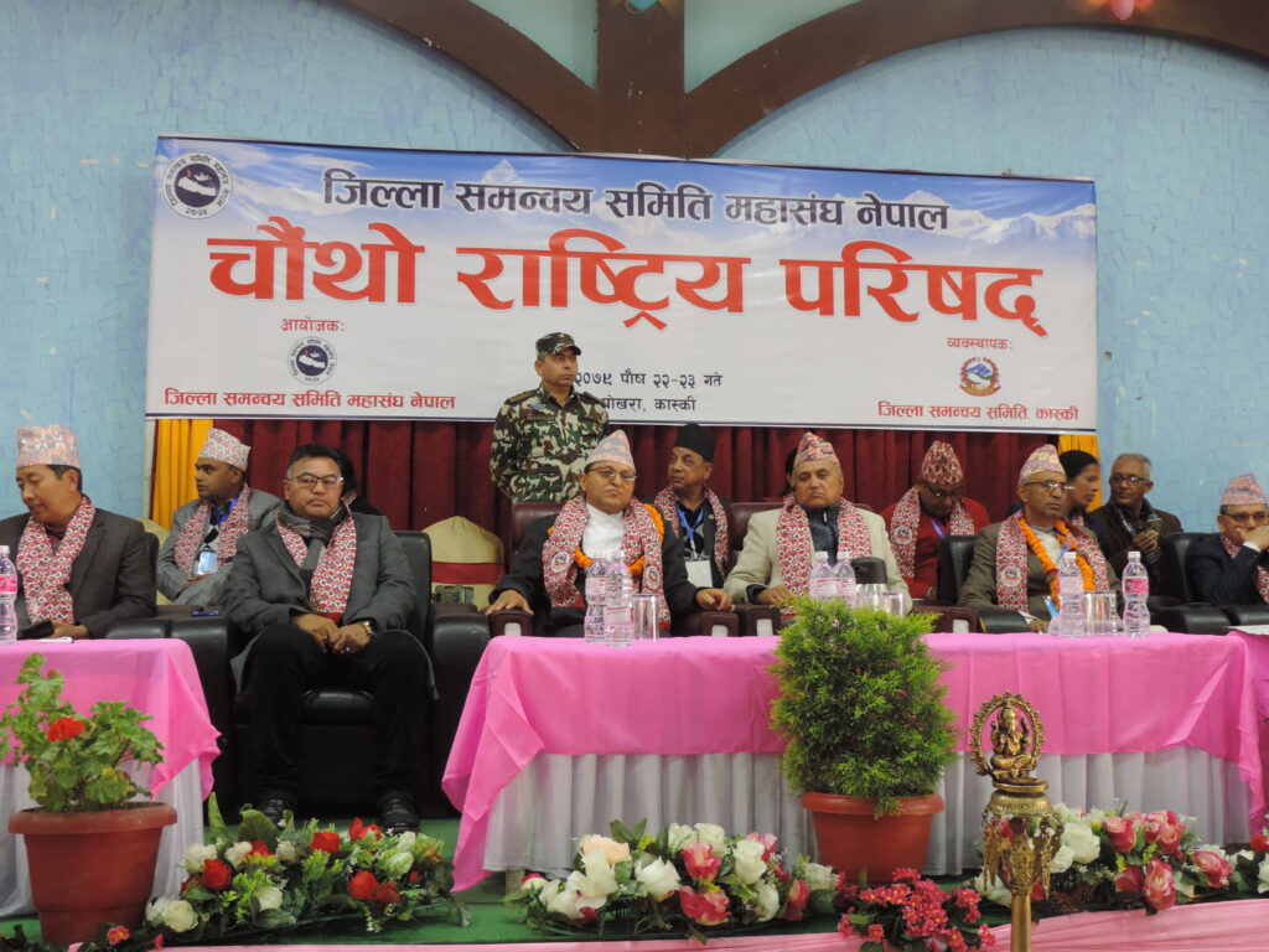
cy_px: 476
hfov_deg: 46.8
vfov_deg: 36.0
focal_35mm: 40
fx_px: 1466
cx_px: 634
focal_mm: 7.1
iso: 400
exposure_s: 1/13
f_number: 3.3
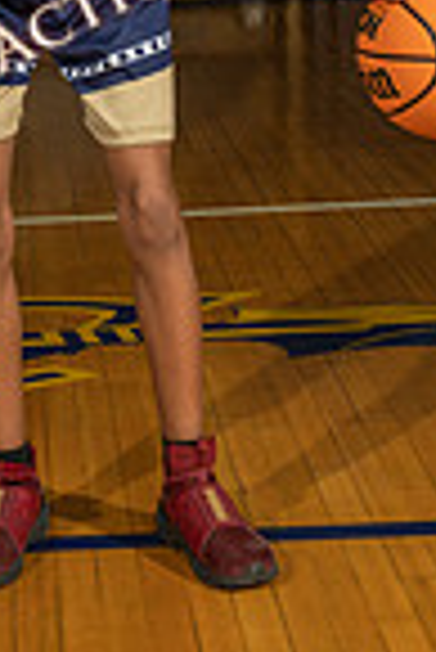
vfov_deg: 17.0
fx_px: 2138
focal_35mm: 118
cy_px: 13
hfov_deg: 11.5
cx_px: -45
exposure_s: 1/200
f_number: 7.1
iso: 160
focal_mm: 38
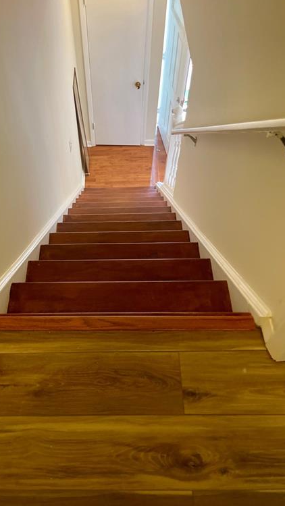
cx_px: 98
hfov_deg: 39.8
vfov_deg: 66.1
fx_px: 390
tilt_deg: -55.3
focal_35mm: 29
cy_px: 252
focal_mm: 5.1
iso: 250
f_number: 1.6
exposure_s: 1/60
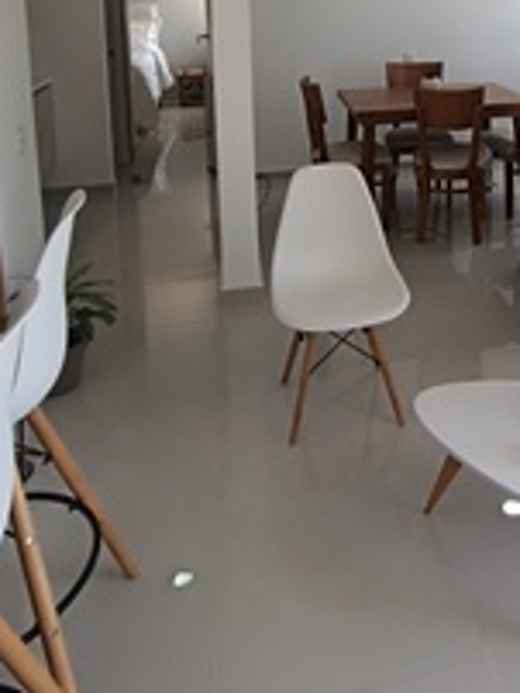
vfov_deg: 45.9
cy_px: 57
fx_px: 720
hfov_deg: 38.0
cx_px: 427
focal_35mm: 36
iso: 91
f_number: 2.2
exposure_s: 1/100
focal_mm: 1.66
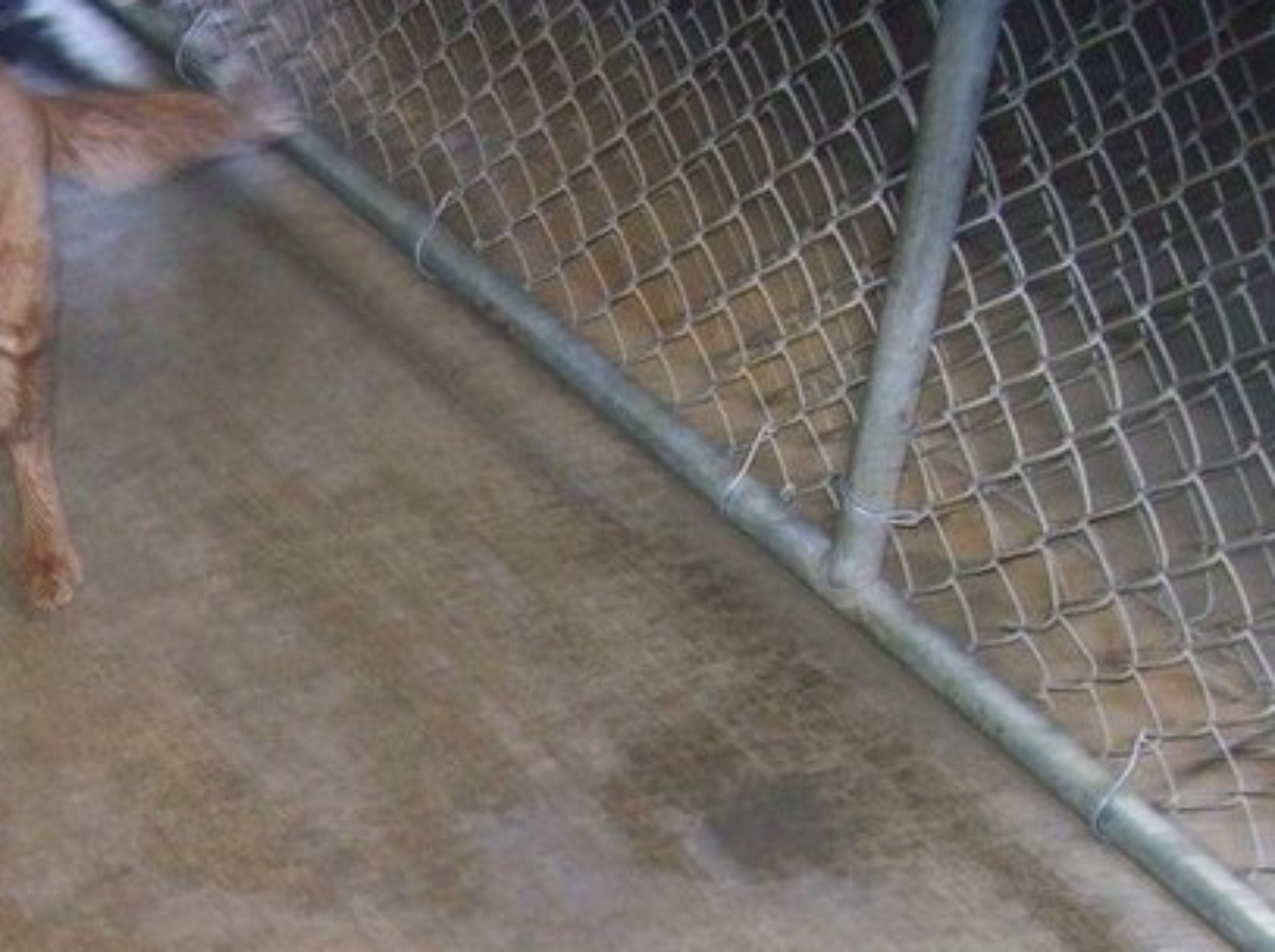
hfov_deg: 27.5
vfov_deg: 21.0
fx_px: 2501
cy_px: 888
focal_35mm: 68
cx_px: 103
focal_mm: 6
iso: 200
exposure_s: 1/64
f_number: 2.7
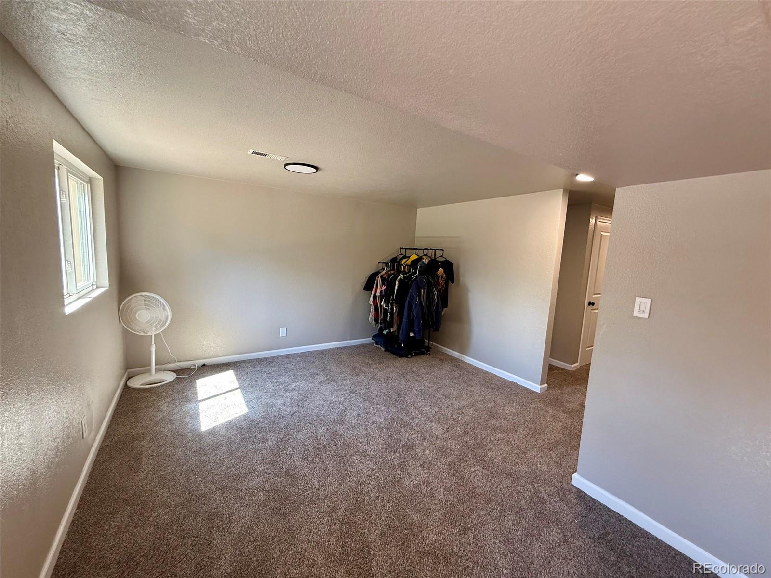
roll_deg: -4.2
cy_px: 289
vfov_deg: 85.7
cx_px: 386
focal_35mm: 14
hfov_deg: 102.1
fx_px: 312
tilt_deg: -5.2
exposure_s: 1/99
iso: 200
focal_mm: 2.22
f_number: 2.2
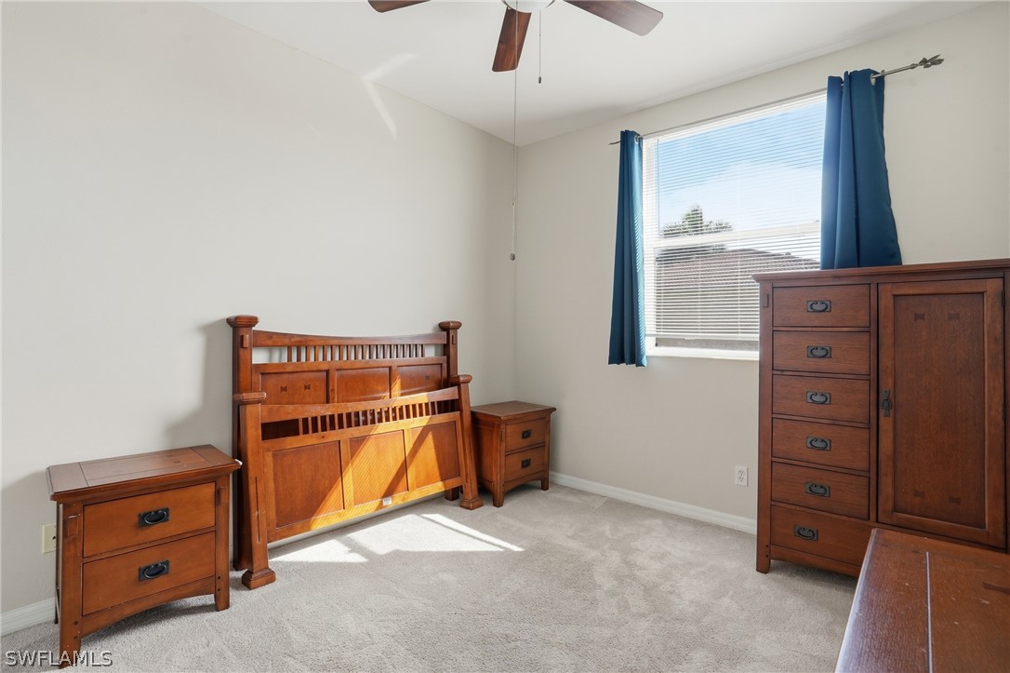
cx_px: 505
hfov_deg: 96.8
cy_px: 336
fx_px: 449
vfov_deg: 73.7
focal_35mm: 16
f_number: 9
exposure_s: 1/200
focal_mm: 16
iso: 400
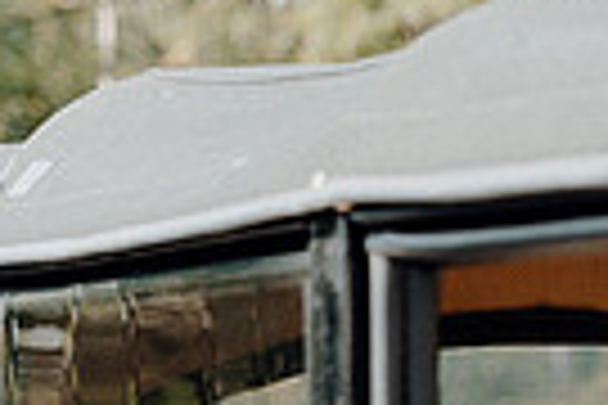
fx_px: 5640
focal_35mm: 334
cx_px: 833
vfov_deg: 4.1
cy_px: 839
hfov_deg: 6.1
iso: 125
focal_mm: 52
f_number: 3.5
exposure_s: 1/320
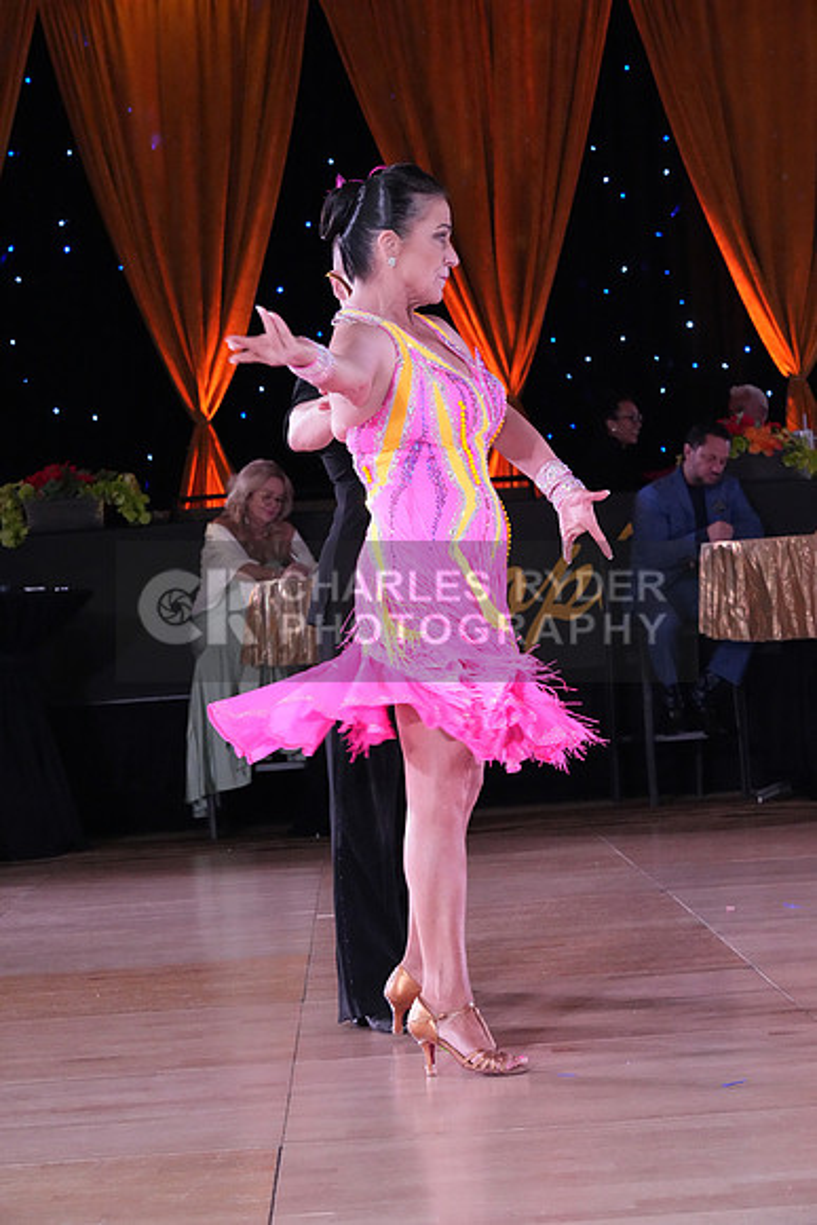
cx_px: 408
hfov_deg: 15.2
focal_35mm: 90
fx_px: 3062
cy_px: 612
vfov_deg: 22.6
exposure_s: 1/250
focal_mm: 90
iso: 10000
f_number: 9
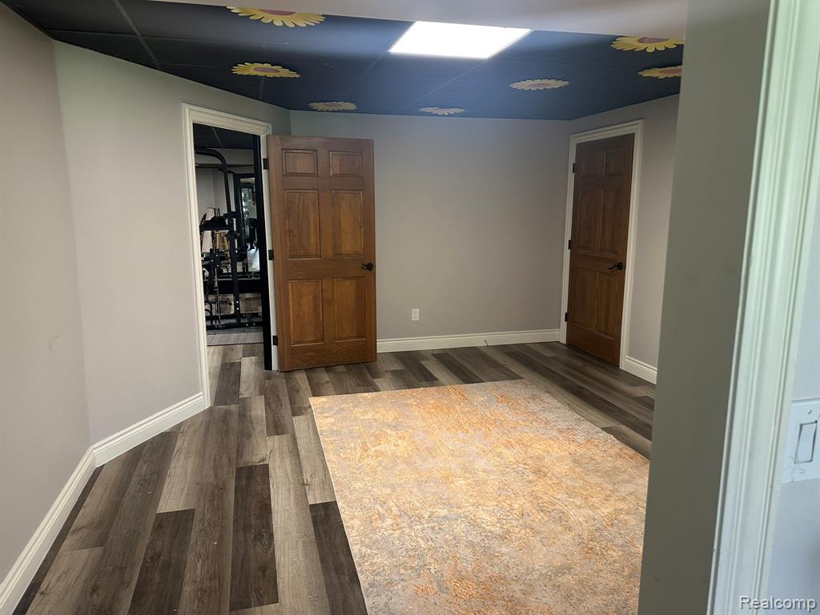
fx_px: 569
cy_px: 308
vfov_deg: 56.8
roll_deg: -0.3
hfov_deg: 71.6
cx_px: 410
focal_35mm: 24
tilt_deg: -10.7
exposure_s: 1/60
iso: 200
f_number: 1.78
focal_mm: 6.86
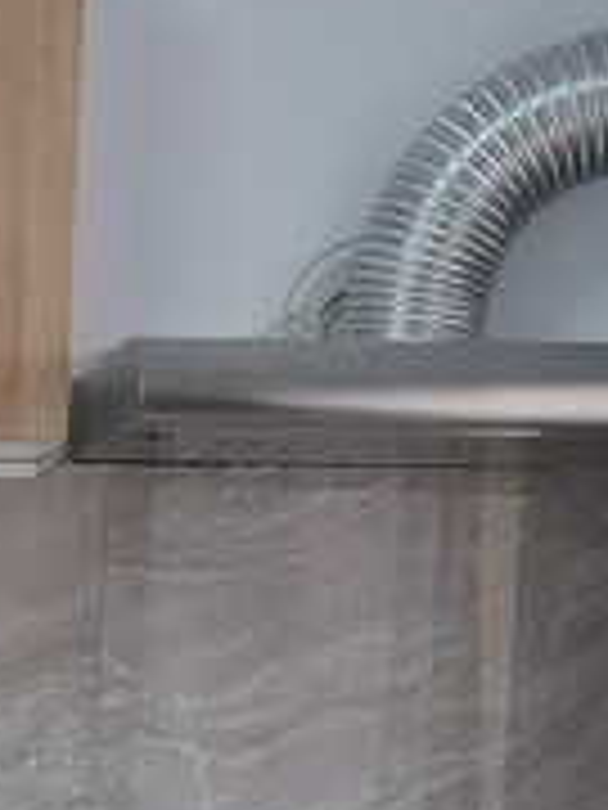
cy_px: 1017
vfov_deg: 14.5
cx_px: -360
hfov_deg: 10.8
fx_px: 3068
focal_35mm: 131
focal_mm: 5.54
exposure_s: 1/120
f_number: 1.8
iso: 100
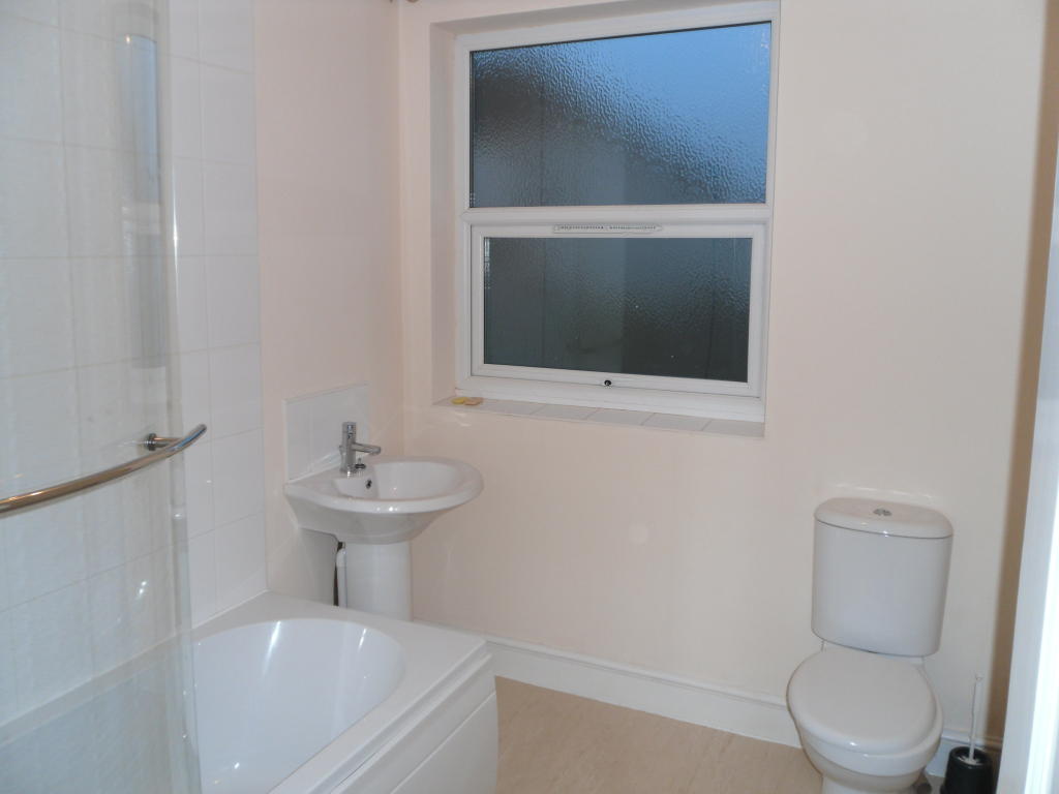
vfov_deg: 49.7
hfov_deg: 63.4
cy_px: 397
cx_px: 530
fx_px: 857
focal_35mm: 28
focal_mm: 5.1
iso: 80
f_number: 3.4
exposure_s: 1/45
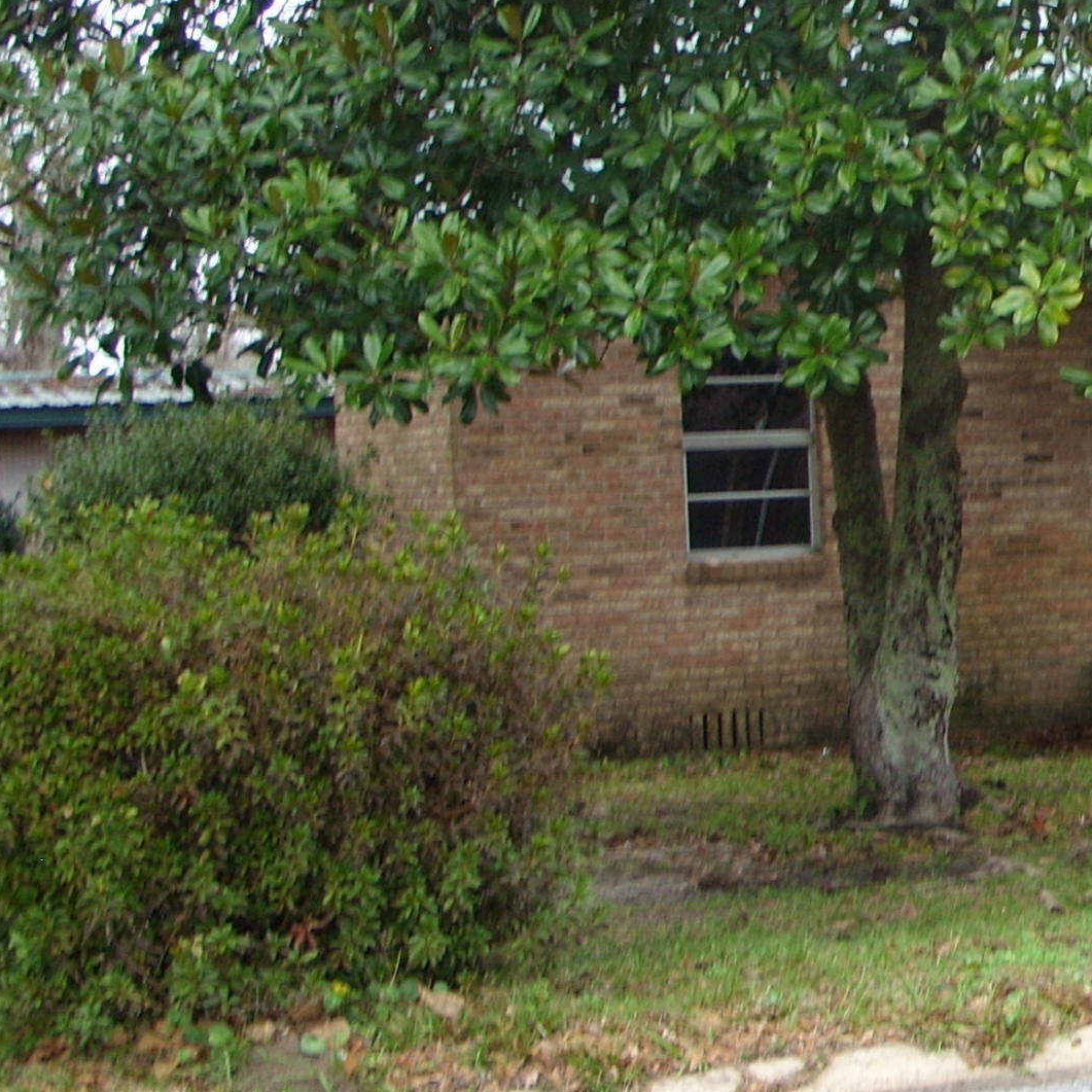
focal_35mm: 95
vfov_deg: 18.2
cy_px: 369
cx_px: 1457
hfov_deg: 17.1
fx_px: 3391
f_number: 2.8
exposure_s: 1/54
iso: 50
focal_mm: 7.8
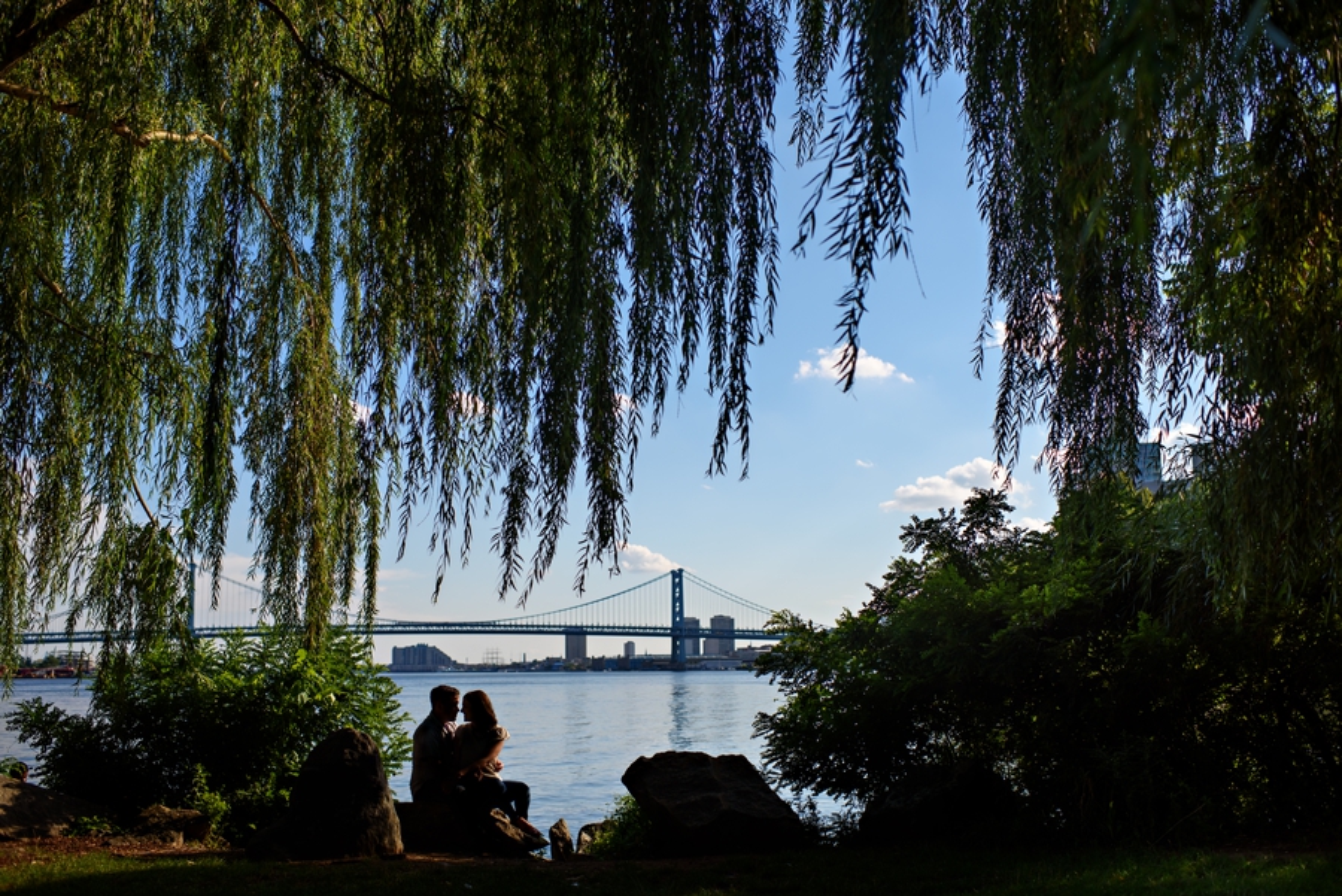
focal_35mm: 35
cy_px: 448
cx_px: 671
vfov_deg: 37.9
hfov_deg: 54.4
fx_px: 1305
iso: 100
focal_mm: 35
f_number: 2.8
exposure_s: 1/4000
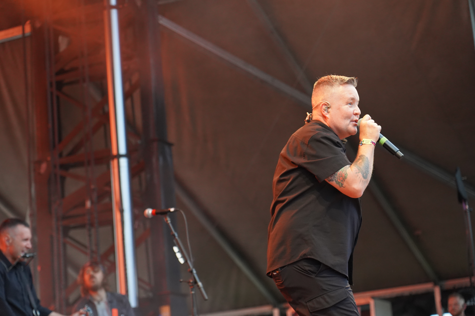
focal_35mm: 105
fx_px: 1385
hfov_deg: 19.5
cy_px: 158
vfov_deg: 13.0
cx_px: 238
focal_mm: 105
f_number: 4
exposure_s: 1/160
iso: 4000
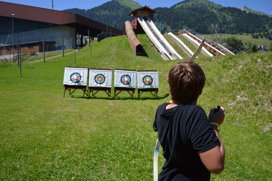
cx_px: 136
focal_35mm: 27
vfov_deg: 47.9
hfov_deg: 67.4
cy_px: 90
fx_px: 204
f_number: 3.5
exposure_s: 1/1000
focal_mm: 18
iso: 110
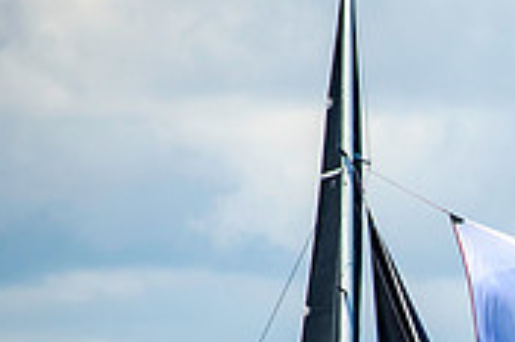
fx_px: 9467
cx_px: 812
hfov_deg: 3.1
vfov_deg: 2.1
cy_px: 531
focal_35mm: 663
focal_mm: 200
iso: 320
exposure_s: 1/2000
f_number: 5
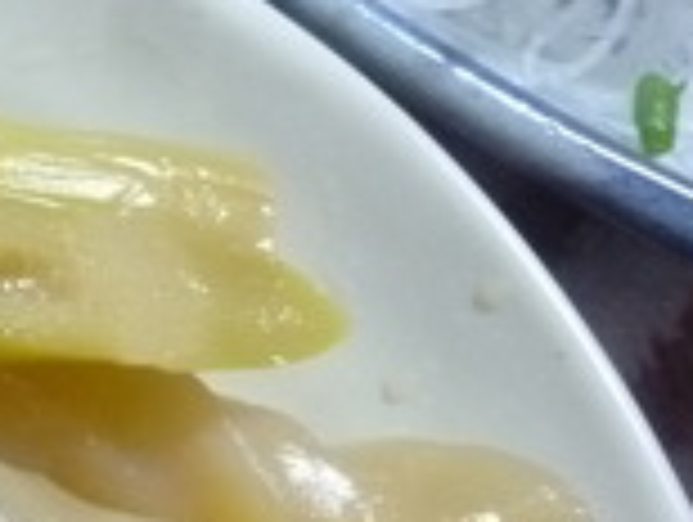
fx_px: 1363
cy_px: 290
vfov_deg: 21.7
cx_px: -238
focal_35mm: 68
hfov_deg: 24.4
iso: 800
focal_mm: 4.5
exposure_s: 1/40
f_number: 3.3
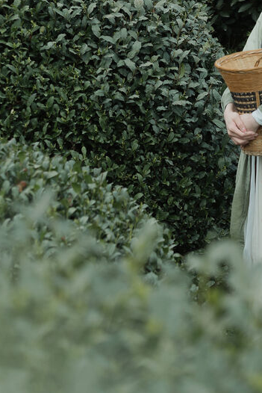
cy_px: 104
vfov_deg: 7.2
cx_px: 67
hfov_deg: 4.8
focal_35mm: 285
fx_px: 3109
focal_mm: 125
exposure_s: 1/640
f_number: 4
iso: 250
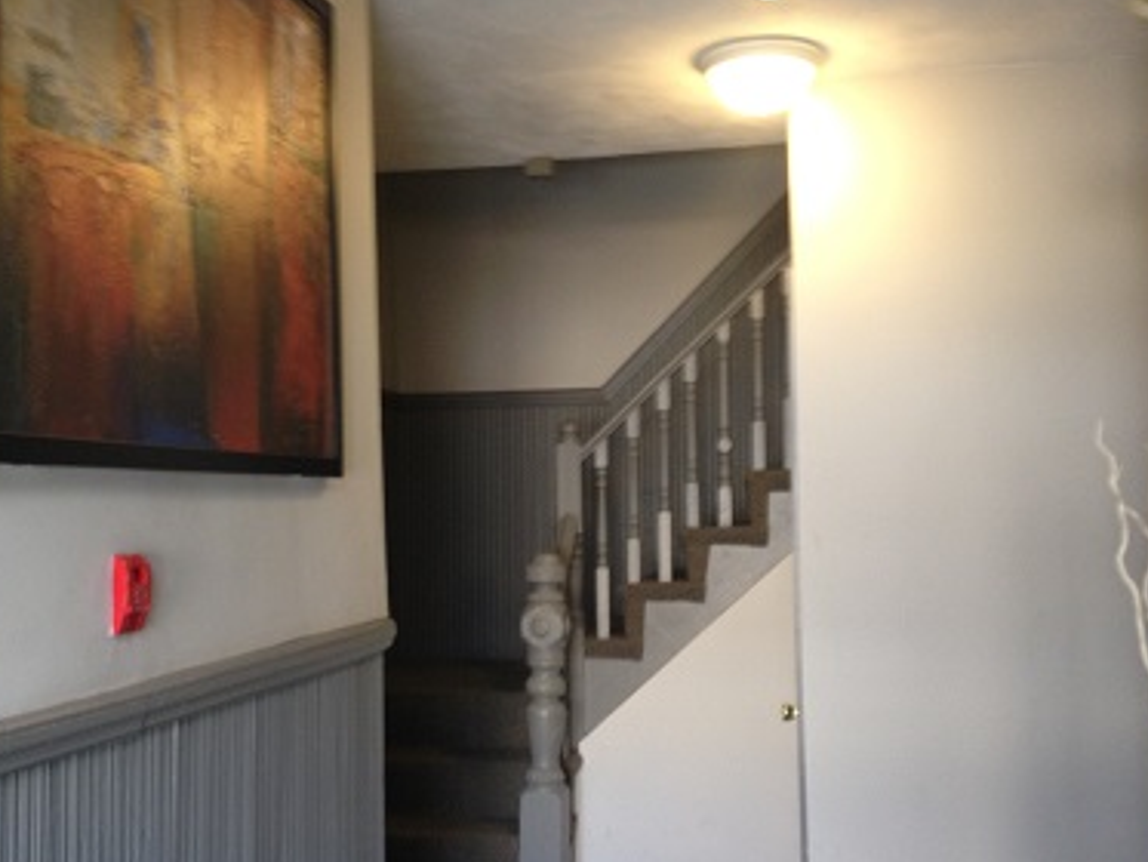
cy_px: 456
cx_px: 560
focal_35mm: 46
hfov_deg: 41.2
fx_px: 1526
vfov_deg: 31.5
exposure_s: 1/20
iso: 80
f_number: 2.4
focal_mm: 4.28
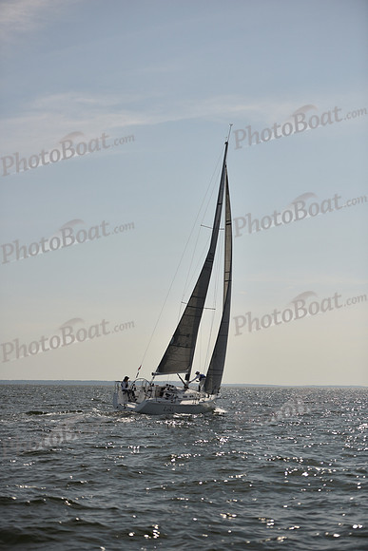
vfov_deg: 25.4
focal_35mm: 80
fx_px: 1226
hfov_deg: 17.1
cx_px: 184
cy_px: 276
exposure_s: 1/5000
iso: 250
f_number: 2.8
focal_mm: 80
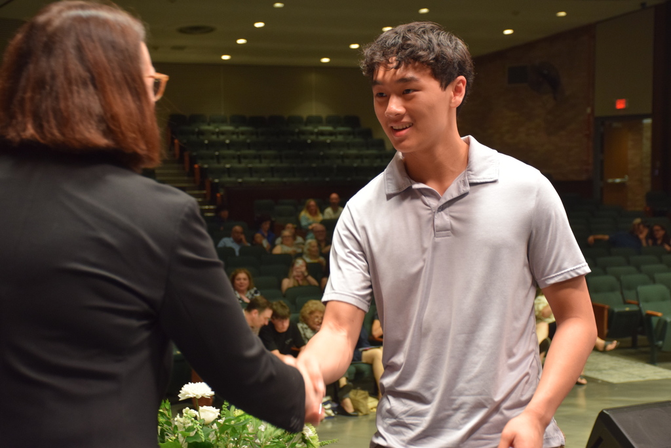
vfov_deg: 20.2
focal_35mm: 68
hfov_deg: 29.9
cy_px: 224
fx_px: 1258
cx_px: 336
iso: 1000
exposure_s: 1/60
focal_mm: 45
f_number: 4.5
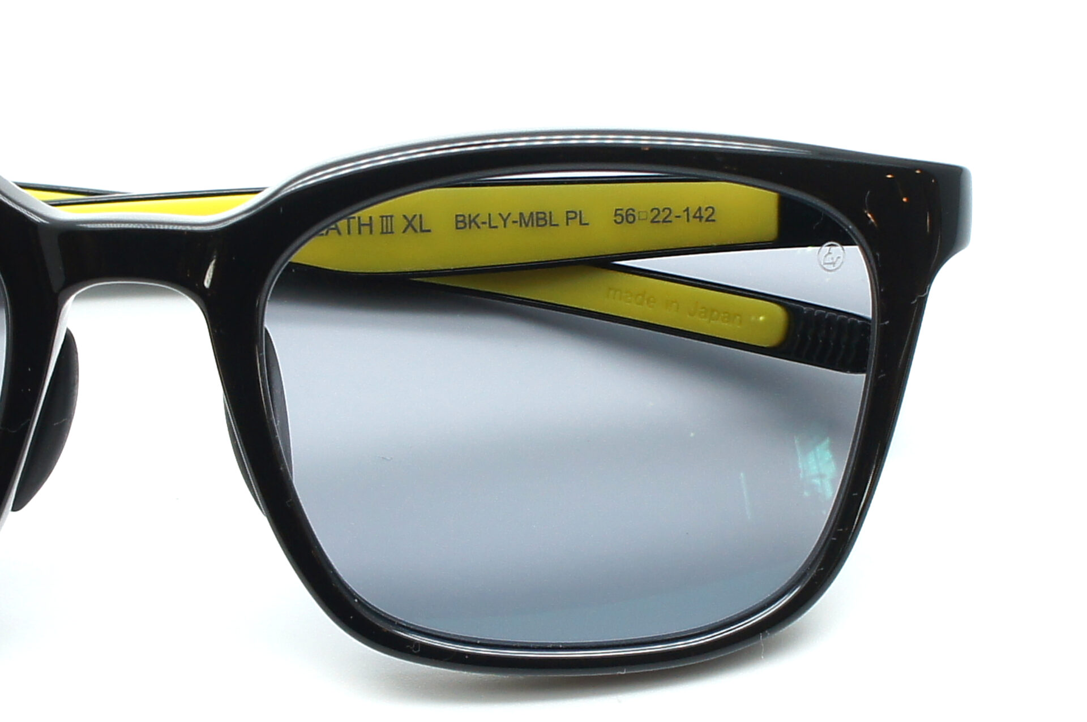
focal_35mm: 45
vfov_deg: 29.8
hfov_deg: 43.6
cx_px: 544
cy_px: 361
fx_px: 1357
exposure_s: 1/160
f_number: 6.3
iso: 200
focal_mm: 20
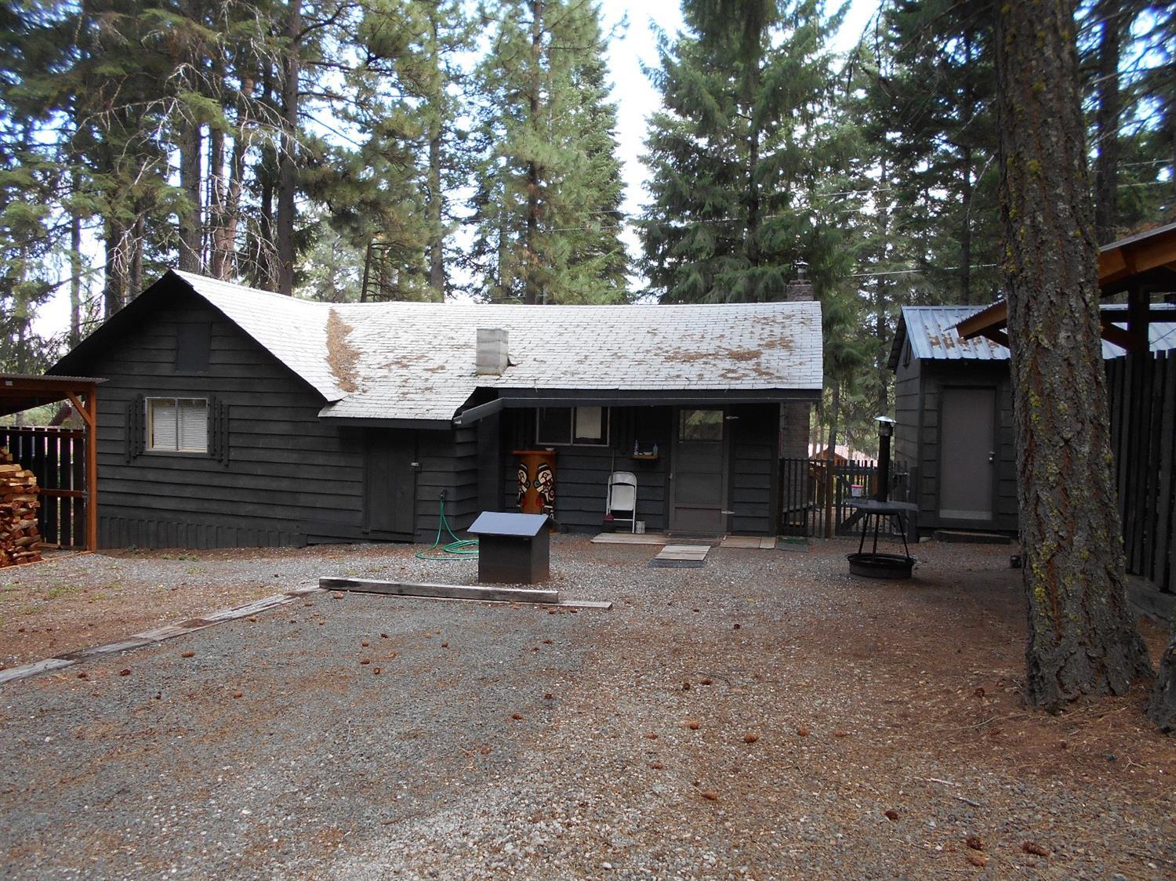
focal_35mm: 26
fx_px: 883
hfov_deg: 67.3
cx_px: 588
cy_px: 440
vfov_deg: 53.0
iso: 80
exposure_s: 1/40
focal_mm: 4.6
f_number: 3.2
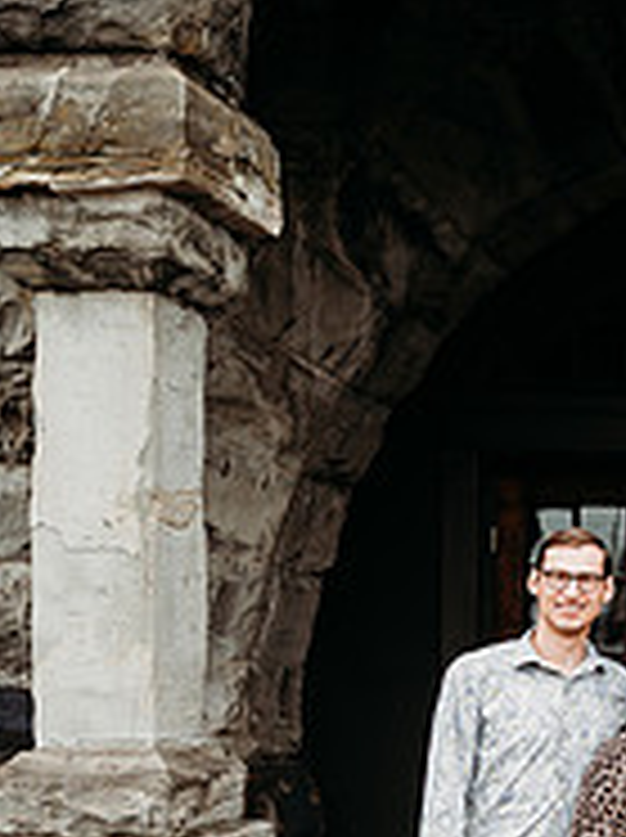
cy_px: 673
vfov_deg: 26.5
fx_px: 1740
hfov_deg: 18.1
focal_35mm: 72
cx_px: 941
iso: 200
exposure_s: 1/400
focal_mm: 24
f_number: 2.5
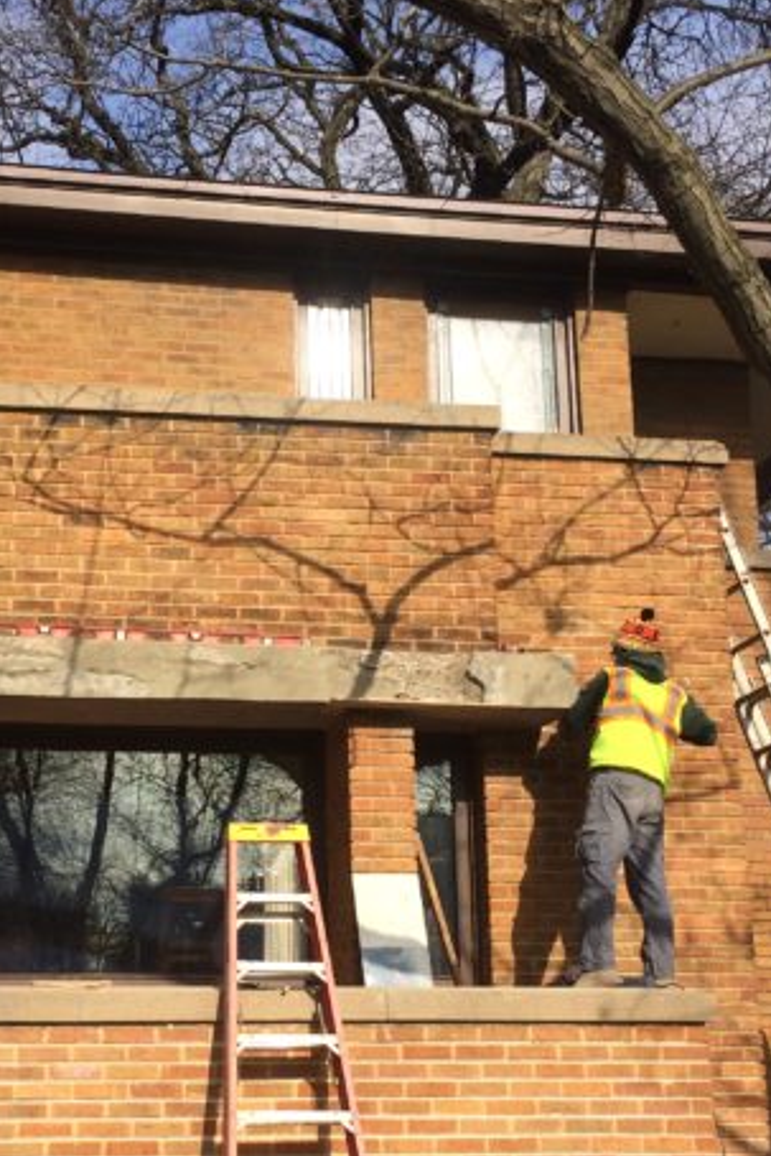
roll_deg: +2.4
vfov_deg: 38.6
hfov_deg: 26.3
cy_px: 718
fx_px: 1637
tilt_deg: +11.6
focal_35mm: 51
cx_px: 237
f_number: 2.2
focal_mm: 4.15
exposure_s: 1/1953
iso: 32
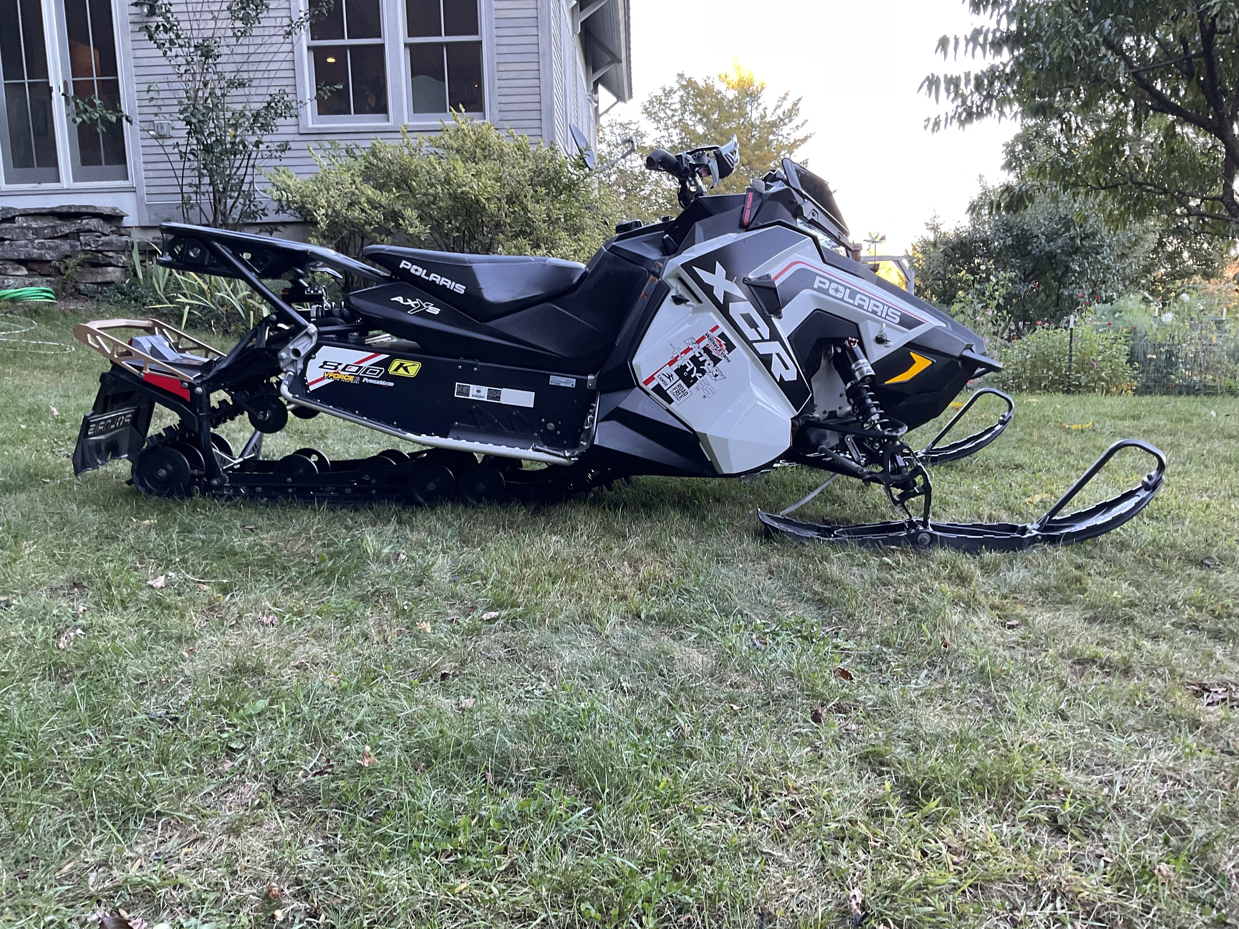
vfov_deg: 48.2
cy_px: 464
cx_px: 620
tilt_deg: -8.4
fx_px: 1038
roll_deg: +2.3
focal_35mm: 29
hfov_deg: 61.7
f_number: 1.8
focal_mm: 3
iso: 64
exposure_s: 1/99
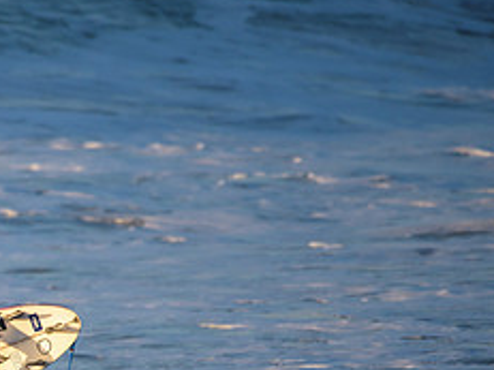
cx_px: -73
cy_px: 384
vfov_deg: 1.2
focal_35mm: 1208
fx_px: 17230
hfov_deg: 1.6
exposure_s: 1/1250
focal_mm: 500
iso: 320
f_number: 5.6
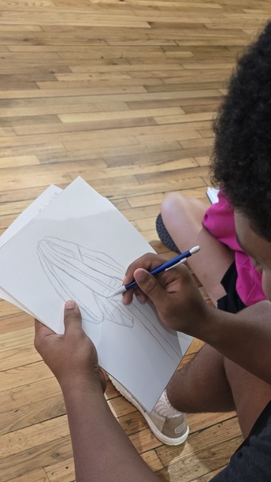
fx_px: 536
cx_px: 147
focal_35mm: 42
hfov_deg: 28.4
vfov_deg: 46.4
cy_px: 369
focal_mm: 6.3
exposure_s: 1/60
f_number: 1.7
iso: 500
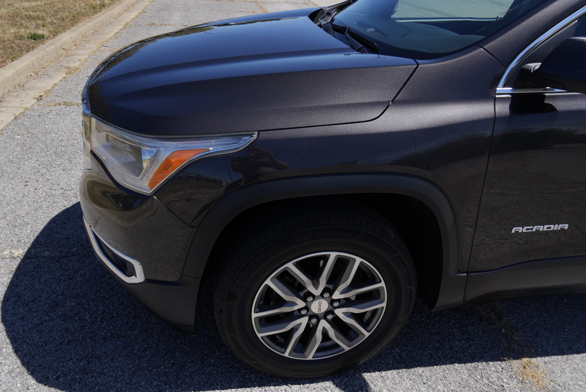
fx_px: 440
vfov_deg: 48.0
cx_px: 293
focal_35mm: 27
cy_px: 196
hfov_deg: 67.3
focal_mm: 18
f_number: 6.7
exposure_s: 1/500
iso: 100
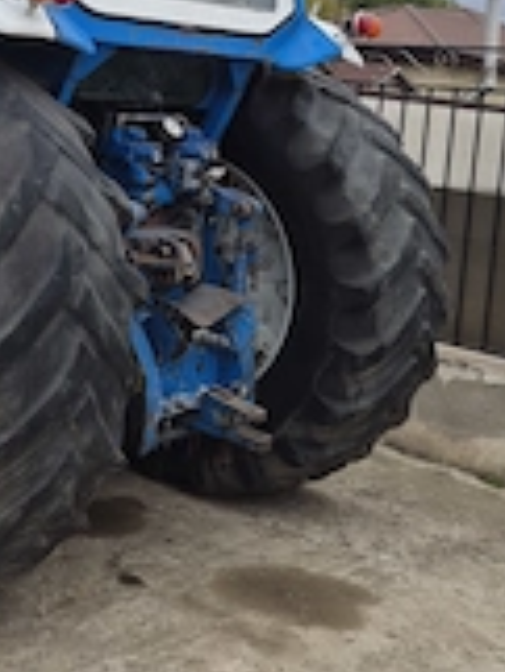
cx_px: 29
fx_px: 1107
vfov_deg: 32.8
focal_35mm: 57
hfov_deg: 24.8
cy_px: 129
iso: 25
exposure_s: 1/324
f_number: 1.8
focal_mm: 5.4
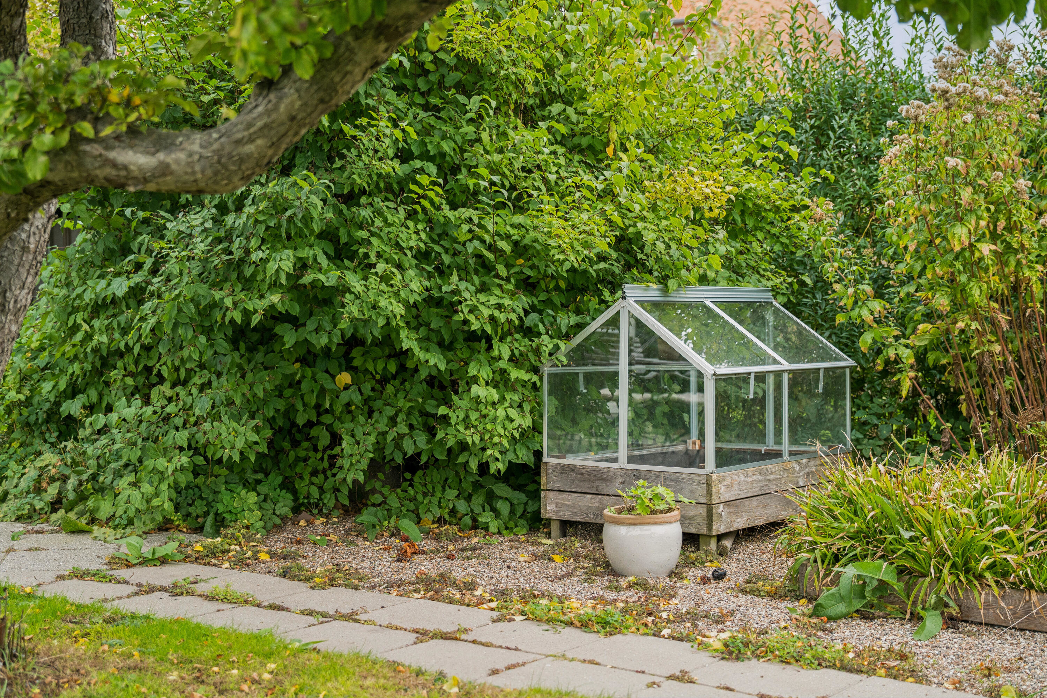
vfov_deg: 23.8
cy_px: 349
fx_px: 1658
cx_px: 524
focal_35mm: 57
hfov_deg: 35.1
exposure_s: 1/400
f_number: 3.5
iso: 1000
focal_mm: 57
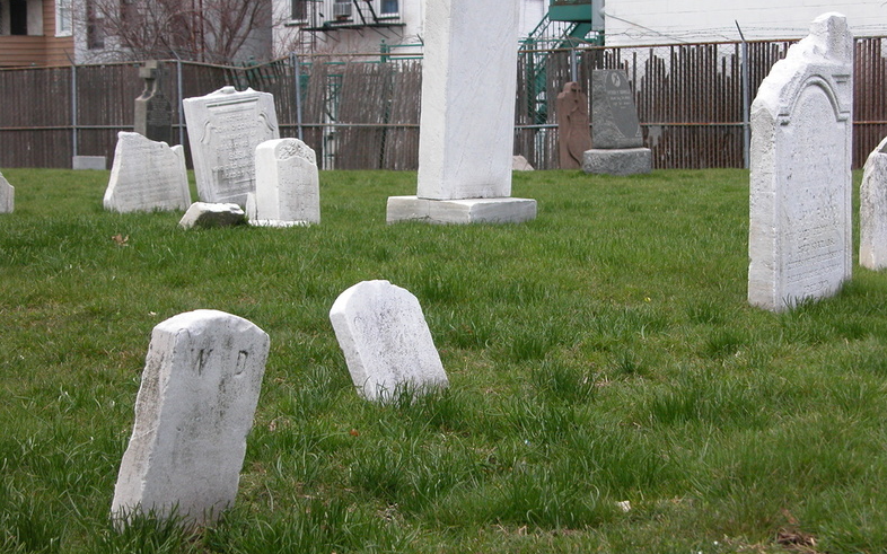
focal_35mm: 79
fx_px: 1909
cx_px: 446
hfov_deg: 26.2
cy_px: 287
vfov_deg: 16.5
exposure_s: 1/242
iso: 100
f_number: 3.8
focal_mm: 18.8
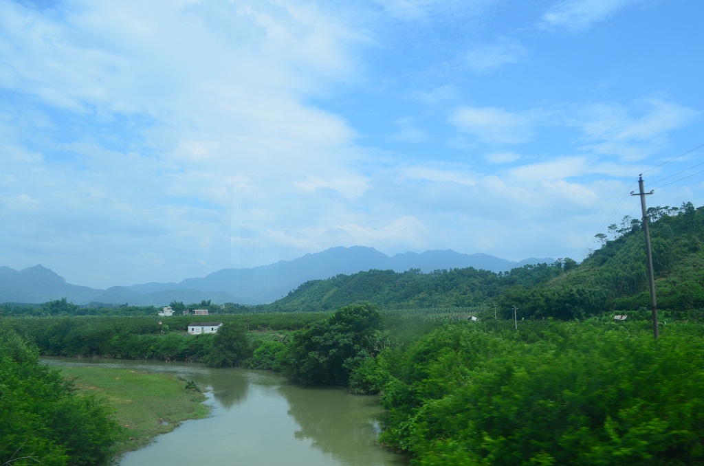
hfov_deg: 67.5
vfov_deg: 47.7
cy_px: 233
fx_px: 527
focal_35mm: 27
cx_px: 352
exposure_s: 1/250
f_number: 8
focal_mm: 18
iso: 110
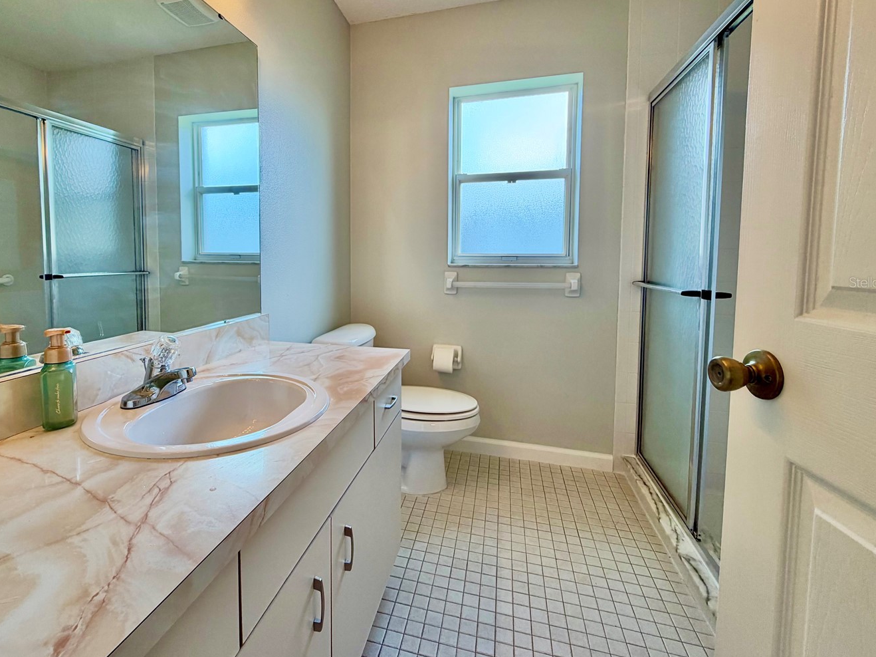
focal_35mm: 17
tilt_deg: -3.0
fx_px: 430
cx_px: 380
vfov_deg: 74.3
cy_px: 282
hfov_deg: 90.5
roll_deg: +0.0
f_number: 2.2
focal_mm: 2.22
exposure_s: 1/120
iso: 125
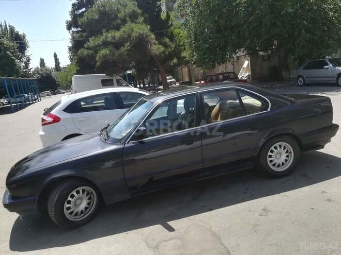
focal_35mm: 26
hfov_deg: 67.3
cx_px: 170
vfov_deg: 53.1
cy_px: 128
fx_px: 256
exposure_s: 1/421
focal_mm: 3.83
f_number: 2.2
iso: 50
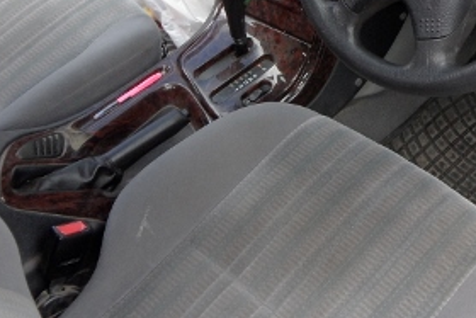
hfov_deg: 34.6
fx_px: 754
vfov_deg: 23.3
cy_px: 46
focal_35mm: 57
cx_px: 328
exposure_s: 1/180
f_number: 3.2
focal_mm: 3.9
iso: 80
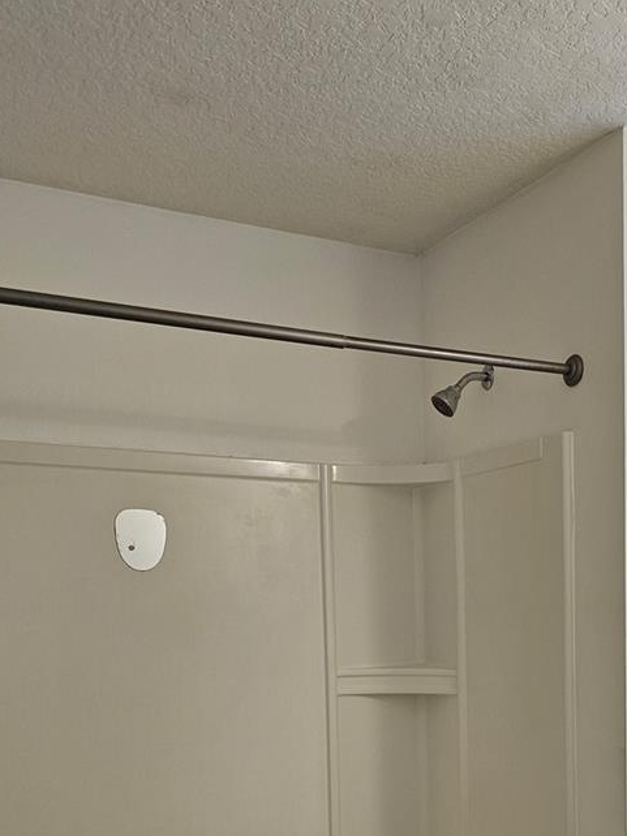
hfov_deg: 32.6
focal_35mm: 43
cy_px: 707
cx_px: 511
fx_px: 1039
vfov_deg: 41.3
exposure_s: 1/120
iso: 160
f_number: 1.7
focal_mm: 6.3
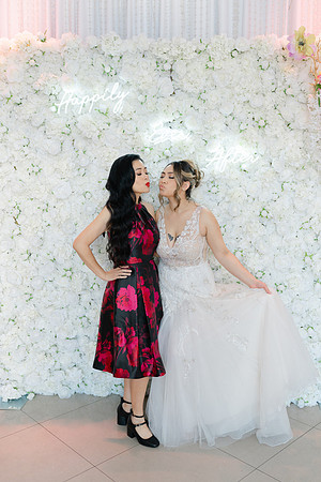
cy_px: 241
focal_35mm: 35
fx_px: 468
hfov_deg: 37.9
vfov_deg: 54.4
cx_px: 160
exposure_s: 1/160
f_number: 4
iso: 400
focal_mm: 35
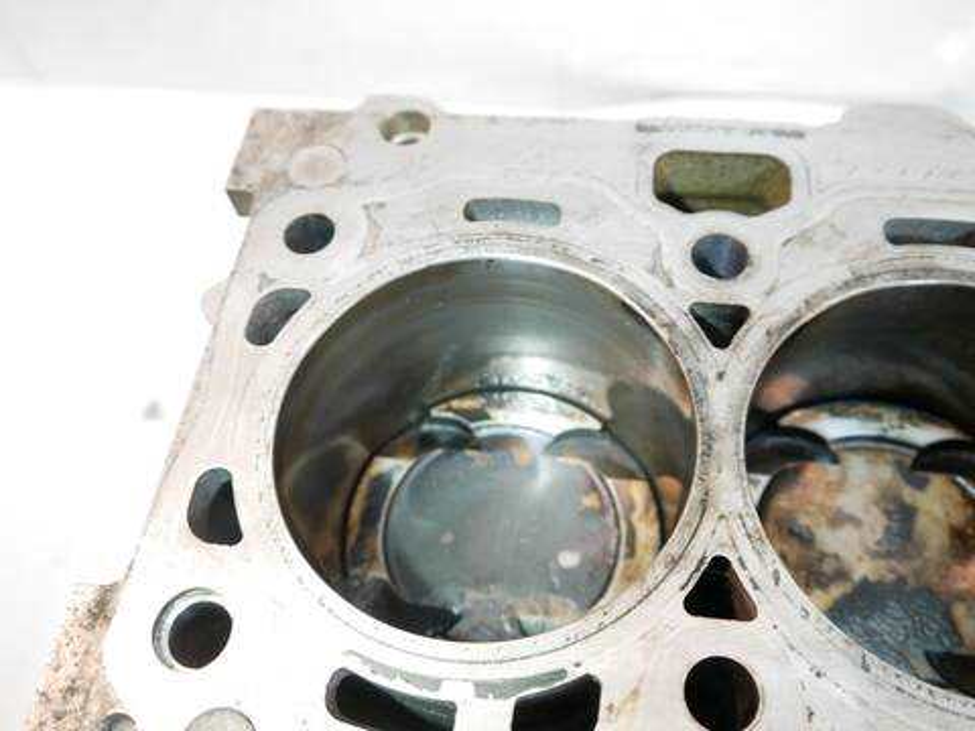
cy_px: 366
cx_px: 488
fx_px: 845
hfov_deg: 60.0
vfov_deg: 46.8
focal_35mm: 30
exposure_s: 1/125
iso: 1000
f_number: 3.6
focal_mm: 15
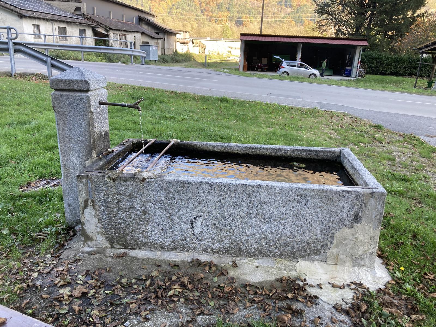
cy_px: 164
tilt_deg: -18.3
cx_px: 218
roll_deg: -2.8
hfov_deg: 63.4
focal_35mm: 28
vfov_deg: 49.7
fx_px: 353
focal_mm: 3.99
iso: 40
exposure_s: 1/121
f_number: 1.8
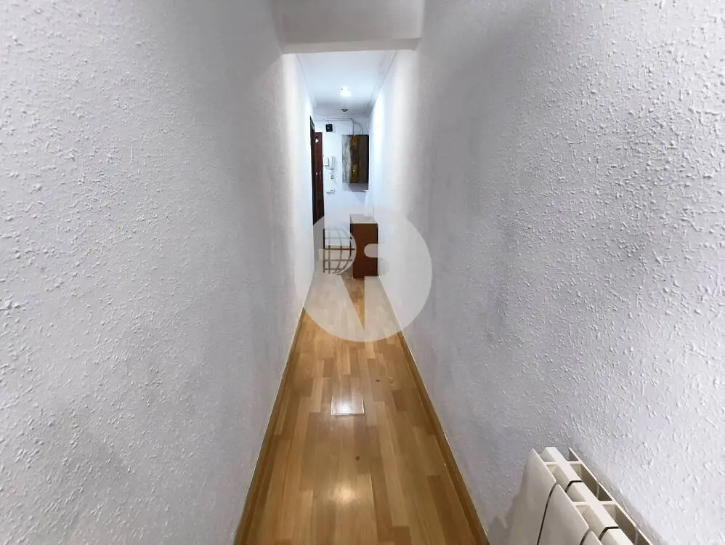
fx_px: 314
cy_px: 272
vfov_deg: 81.8
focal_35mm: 15
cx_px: 362
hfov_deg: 98.1
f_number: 2.2
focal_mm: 1.65
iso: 500
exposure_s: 1/33.3
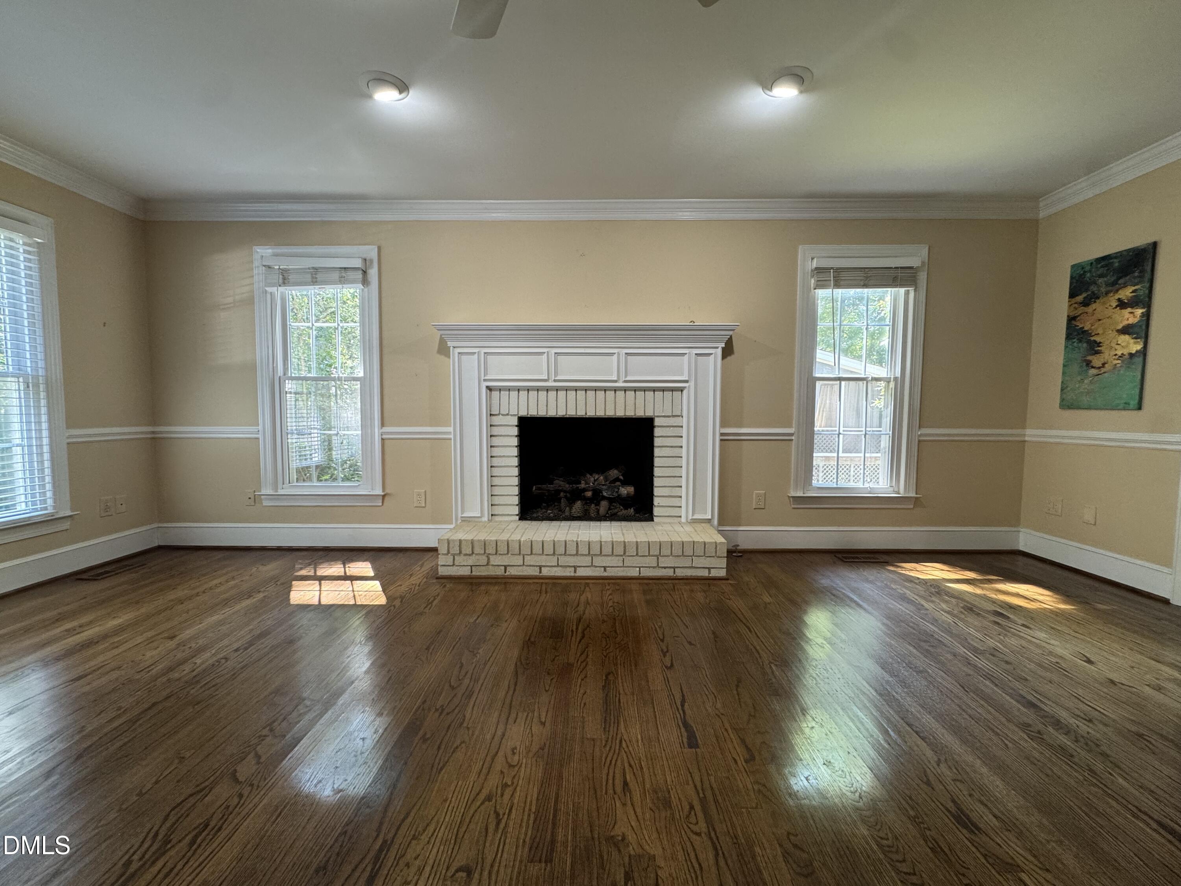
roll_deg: +0.1
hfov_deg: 102.1
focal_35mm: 14
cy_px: 443
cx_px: 590
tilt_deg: -4.1
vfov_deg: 85.7
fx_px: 478
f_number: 2.2
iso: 160
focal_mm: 2.22
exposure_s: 1/60
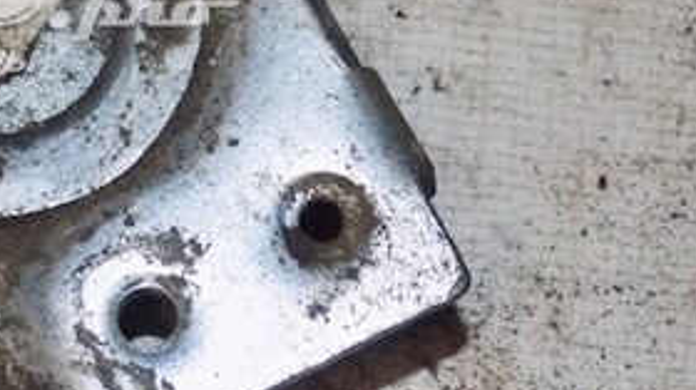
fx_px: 2711
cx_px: -60
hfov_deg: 14.3
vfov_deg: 8.2
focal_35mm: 147
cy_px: -12
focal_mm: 10.5
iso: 200
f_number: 4
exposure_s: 1/30
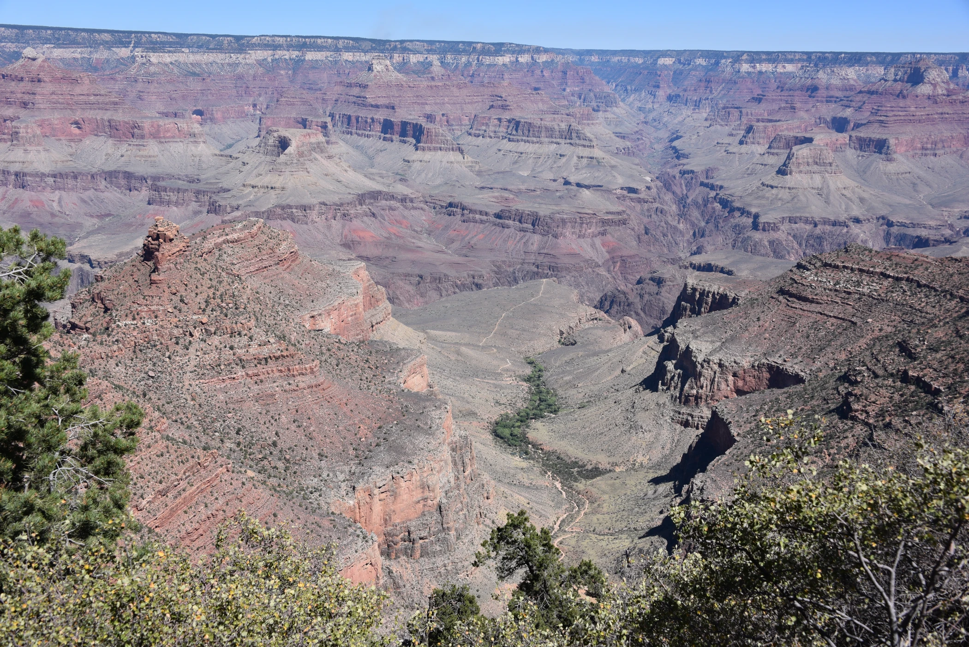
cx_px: 484
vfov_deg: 36.9
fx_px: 969
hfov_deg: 53.1
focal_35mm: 36
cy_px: 324
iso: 200
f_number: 10
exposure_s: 1/400
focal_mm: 36
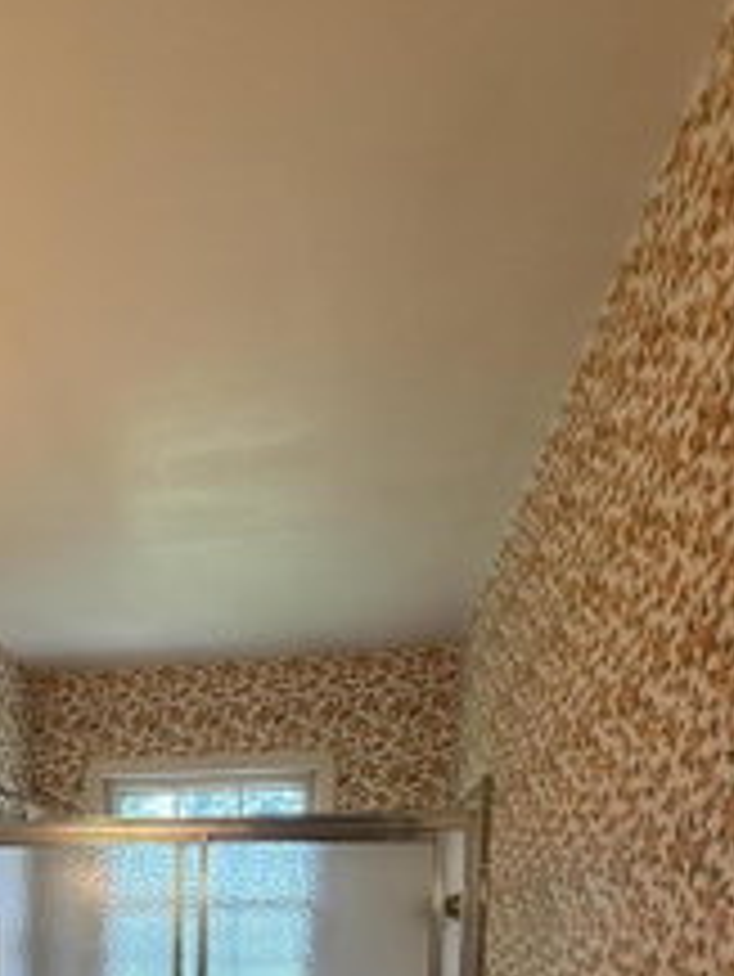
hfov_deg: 42.0
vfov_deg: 47.6
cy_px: 989
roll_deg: -0.2
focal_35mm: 31
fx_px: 876
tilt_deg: -7.0
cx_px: 81
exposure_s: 1/120
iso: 200
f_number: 2.2
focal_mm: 2.22
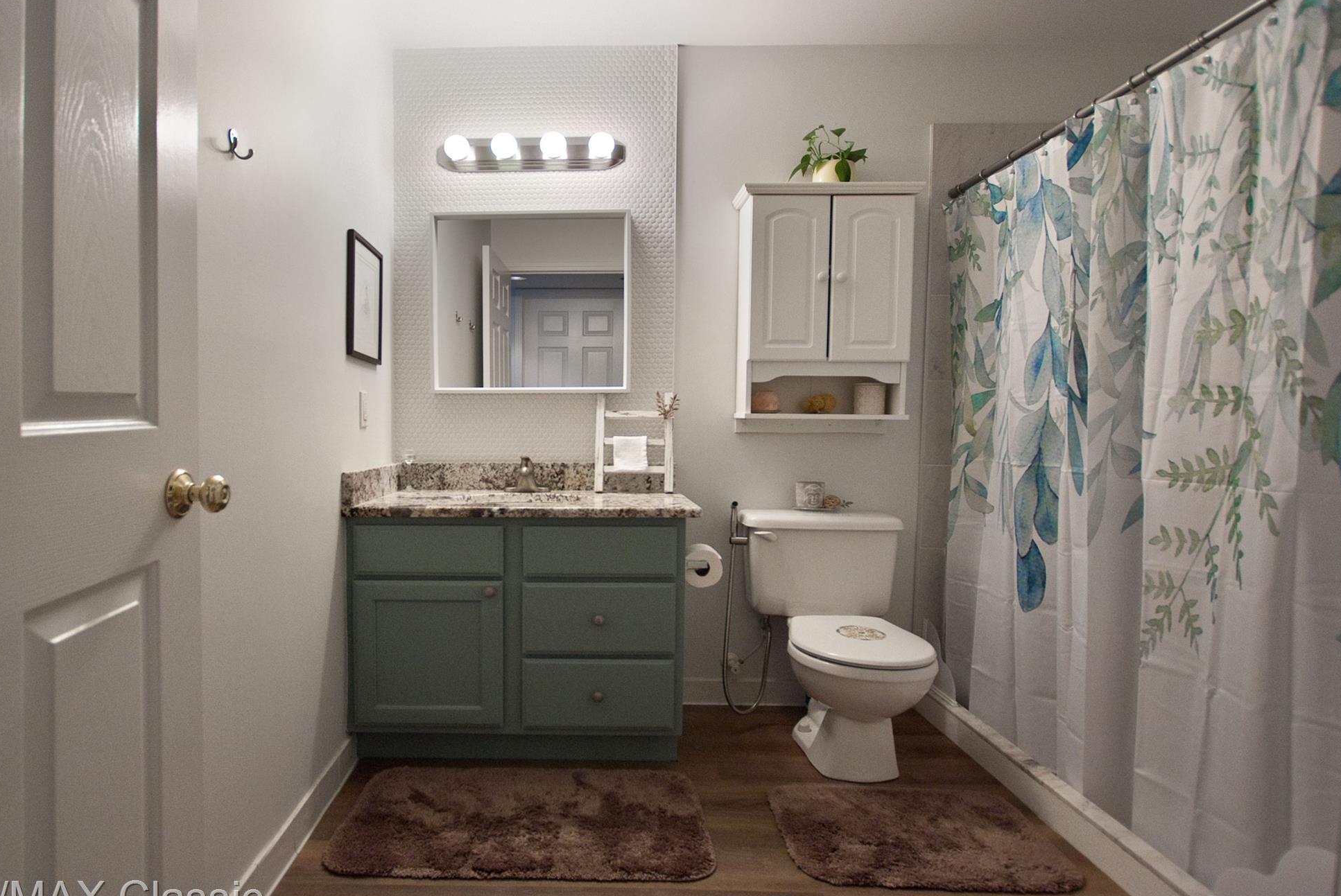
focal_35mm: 18
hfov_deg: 89.9
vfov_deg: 67.5
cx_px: 636
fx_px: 671
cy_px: 456
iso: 800
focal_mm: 11
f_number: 3.5
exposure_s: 1/80
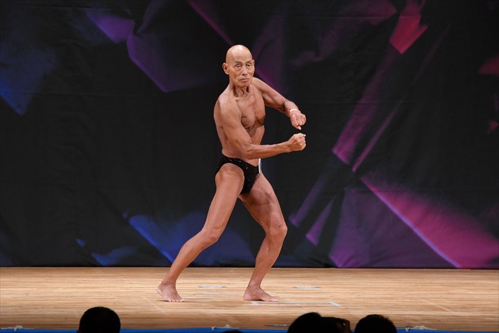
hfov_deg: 7.2
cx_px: 250
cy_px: 166
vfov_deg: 4.8
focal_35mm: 285
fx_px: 3949
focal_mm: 190
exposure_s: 1/400
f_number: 5.6
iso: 2500
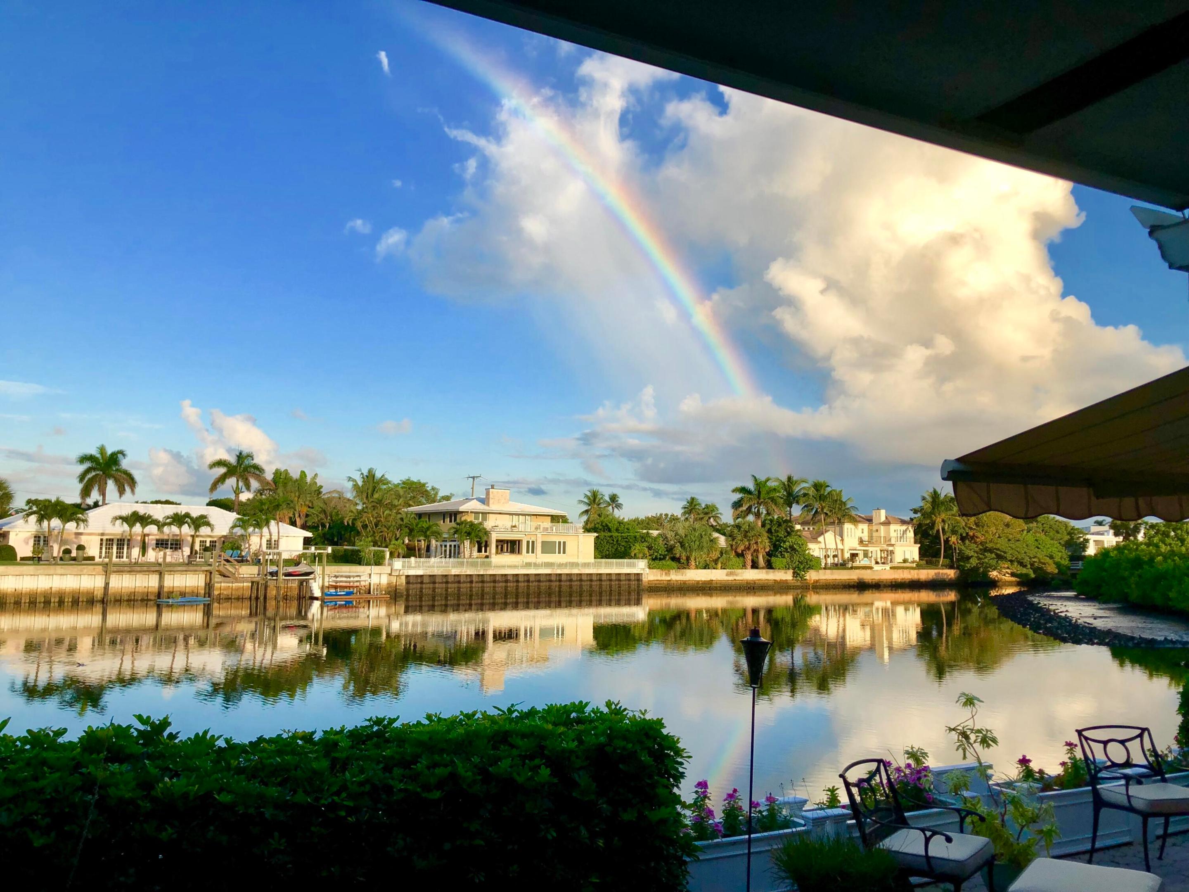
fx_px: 962
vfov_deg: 49.7
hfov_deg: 63.4
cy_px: 446
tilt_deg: +7.1
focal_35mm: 28
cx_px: 594
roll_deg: -0.4
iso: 20
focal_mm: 3.99
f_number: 1.8
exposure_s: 1/1600
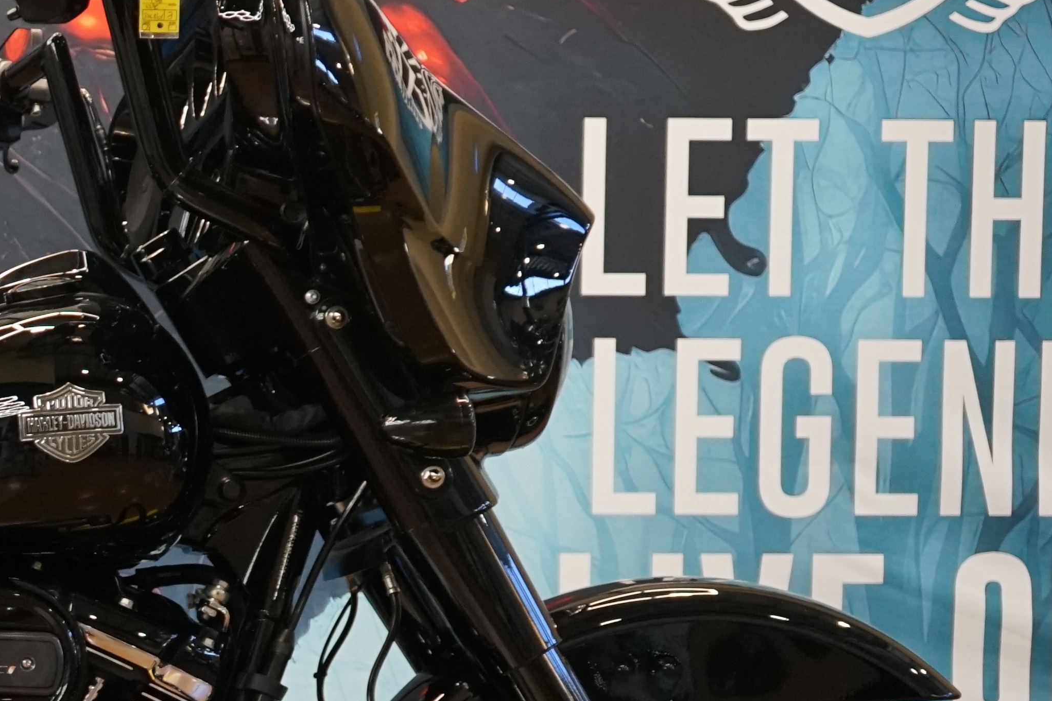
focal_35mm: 94
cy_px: 735
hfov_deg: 19.9
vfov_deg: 14.3
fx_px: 2747
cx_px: -319
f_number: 4
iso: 1600
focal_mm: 32
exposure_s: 1/160
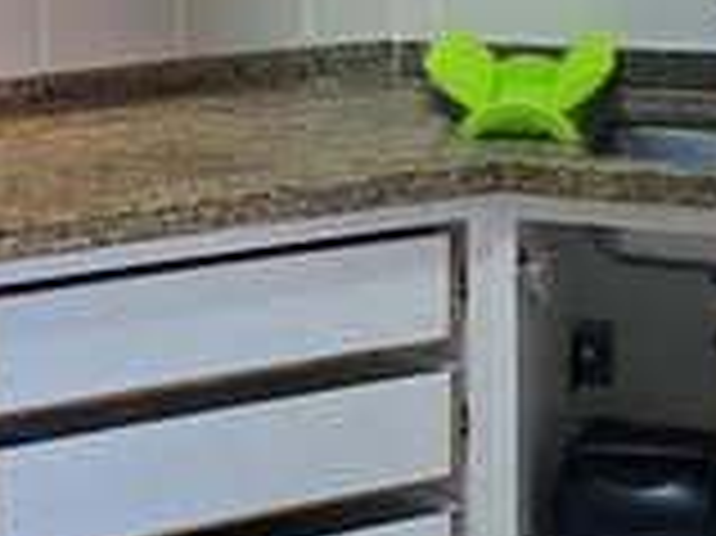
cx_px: 108
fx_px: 1488
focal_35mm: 72
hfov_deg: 26.4
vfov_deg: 19.7
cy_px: -18
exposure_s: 1/40
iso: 400
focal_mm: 4.3
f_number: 2.4
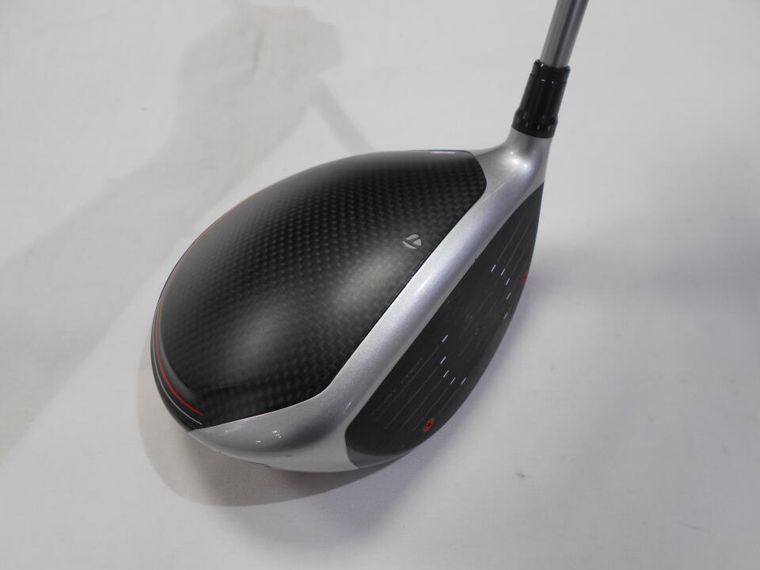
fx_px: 571
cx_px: 380
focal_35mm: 26
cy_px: 285
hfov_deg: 67.3
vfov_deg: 53.1
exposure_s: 1/30
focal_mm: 4.6
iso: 80
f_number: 3.2
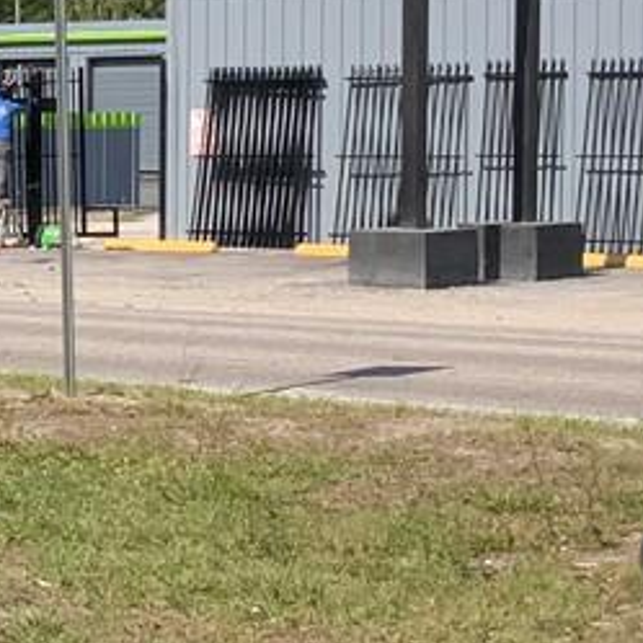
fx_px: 3468
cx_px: -393
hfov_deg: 10.2
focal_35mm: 165
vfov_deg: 10.6
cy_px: 253
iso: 16
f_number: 1.8
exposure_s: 1/1786
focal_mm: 3
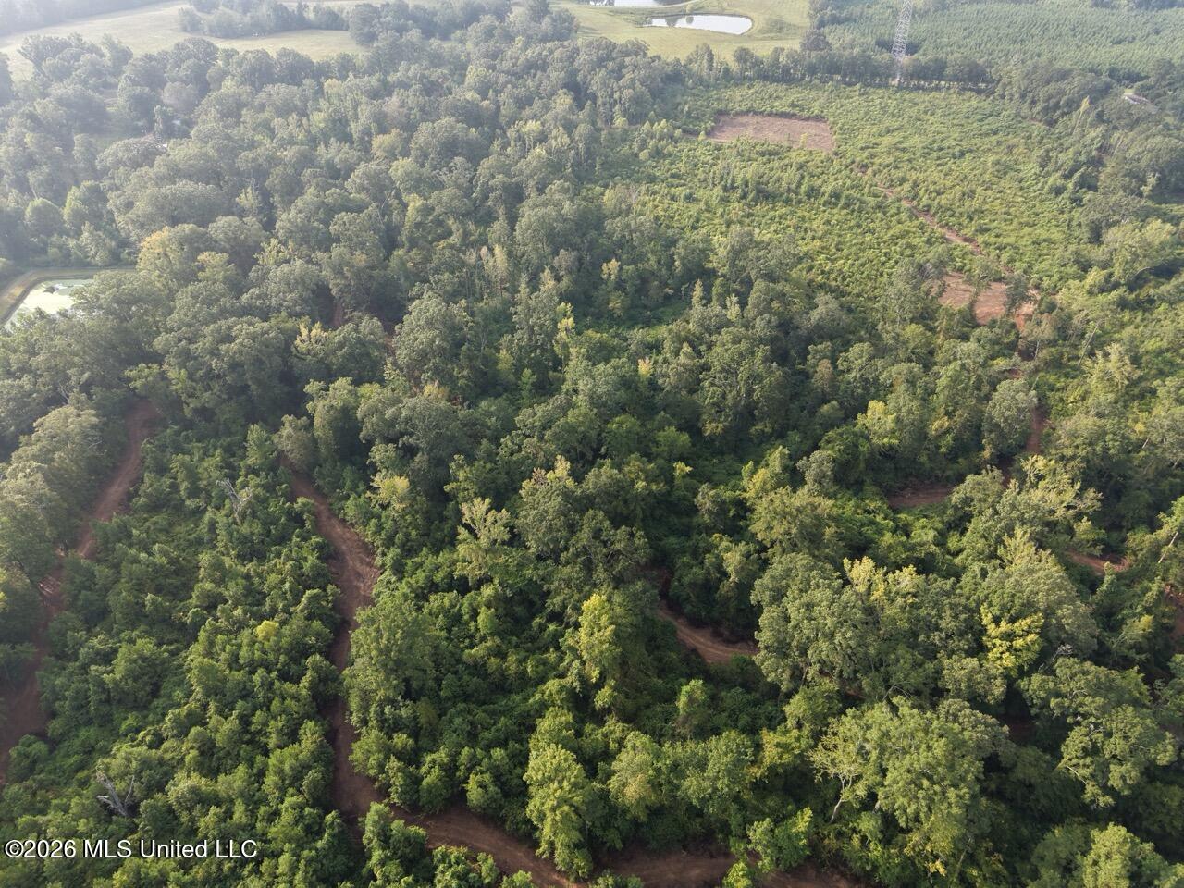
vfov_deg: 56.8
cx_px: 592
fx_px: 821
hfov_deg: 71.6
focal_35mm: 24
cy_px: 444
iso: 130
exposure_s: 1/800
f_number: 1.8
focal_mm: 8.67
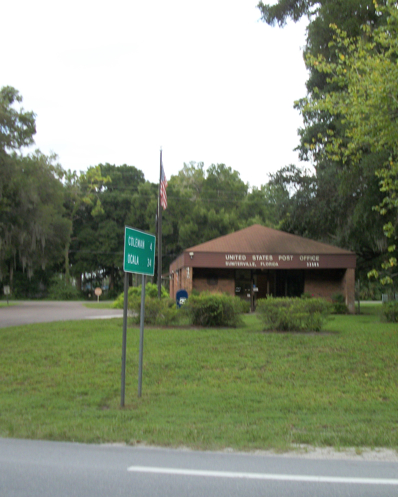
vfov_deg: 41.1
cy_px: 264
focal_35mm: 45
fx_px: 663
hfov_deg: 33.4
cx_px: 227
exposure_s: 1/200
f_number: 2.9
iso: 80
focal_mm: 5.7
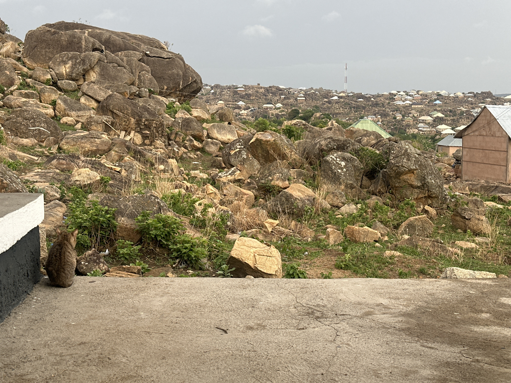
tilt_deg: -7.0
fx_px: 709
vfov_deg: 30.3
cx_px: 256
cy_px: 192
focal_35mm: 48
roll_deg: +0.4
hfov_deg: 39.7
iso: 50
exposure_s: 1/170
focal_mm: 6.86
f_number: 1.78
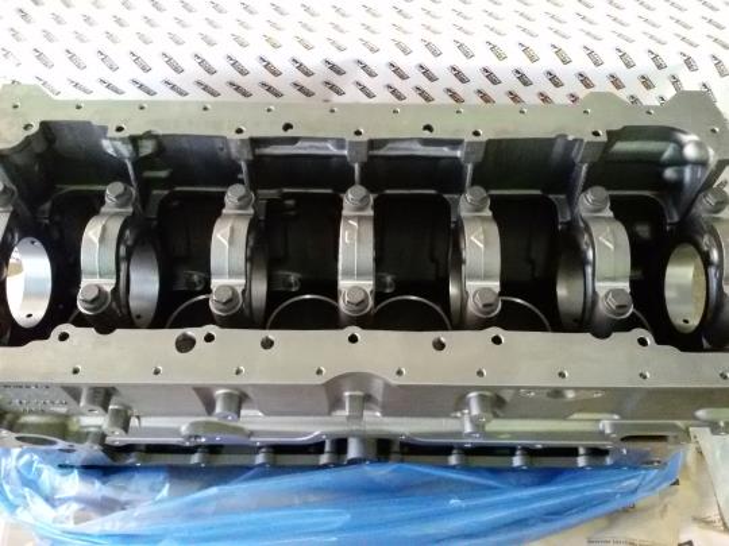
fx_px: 653
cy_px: 273
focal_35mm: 31
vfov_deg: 45.4
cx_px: 364
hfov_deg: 58.4
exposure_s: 1/33
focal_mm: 2.93
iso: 1000
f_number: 2.4
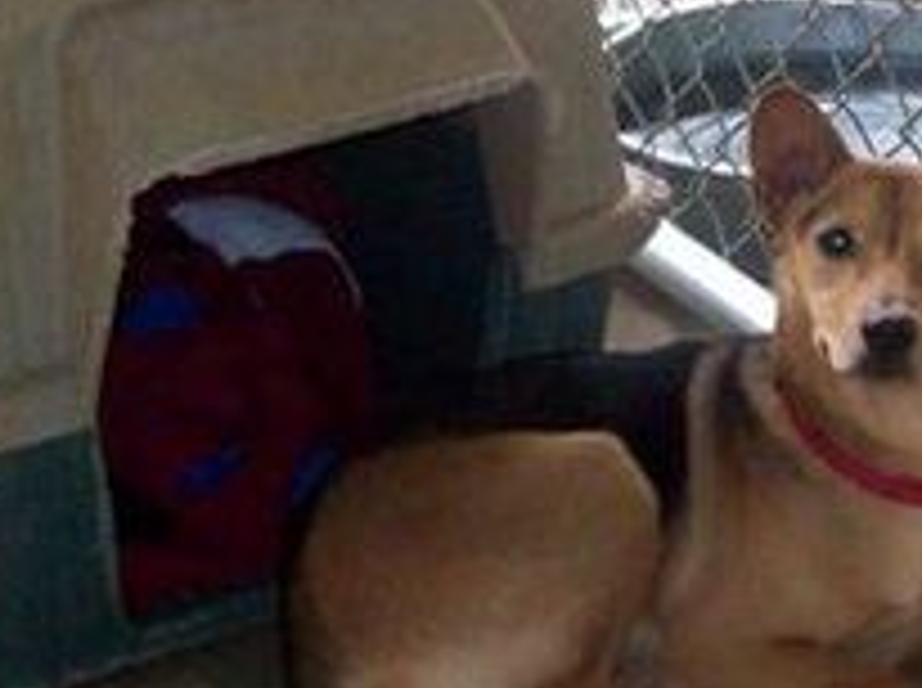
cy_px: 182
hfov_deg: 14.4
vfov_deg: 10.9
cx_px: 940
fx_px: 3589
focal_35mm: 135
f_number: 2.7
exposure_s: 1/97.8
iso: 200
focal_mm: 6
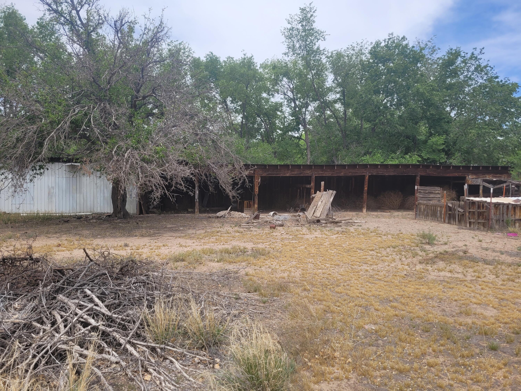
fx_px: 391
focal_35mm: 26
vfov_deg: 53.1
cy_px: 196
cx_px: 260
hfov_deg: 67.3
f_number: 1.8
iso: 40
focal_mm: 5.4
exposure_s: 1/2128
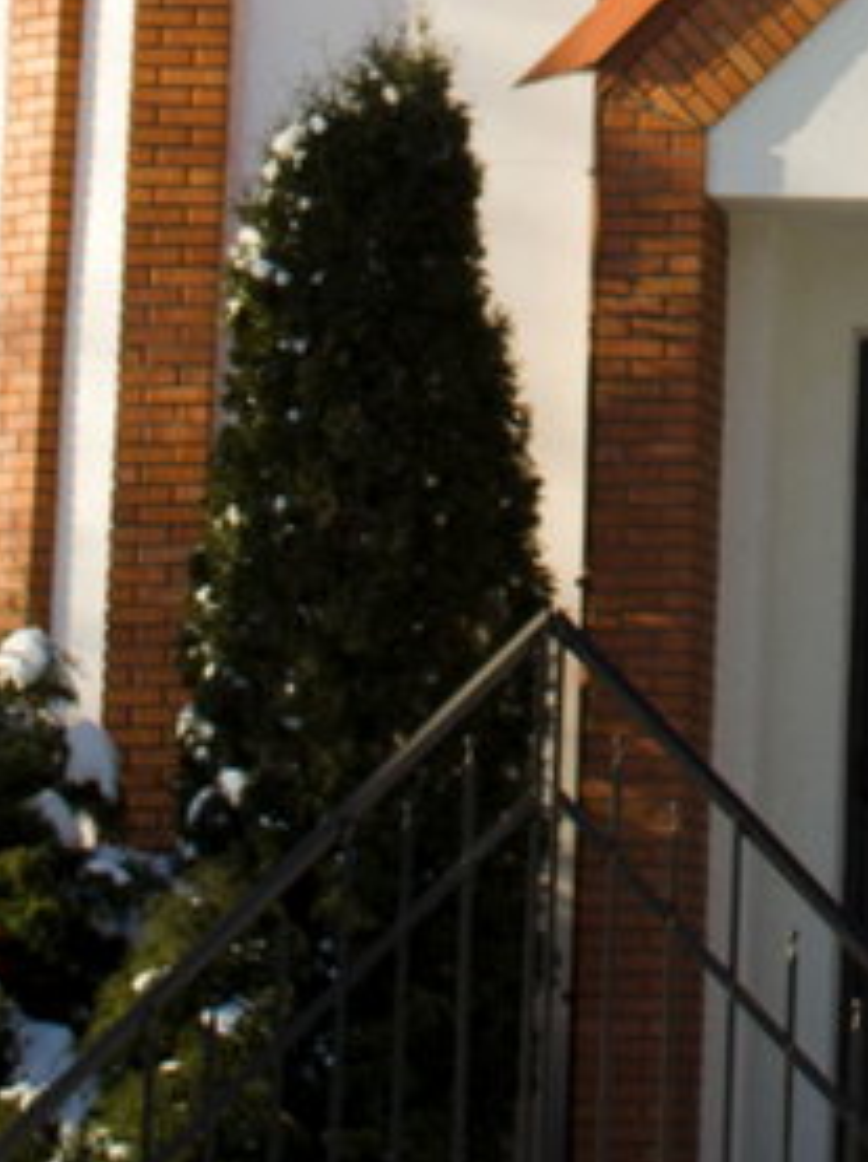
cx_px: 1602
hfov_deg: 5.5
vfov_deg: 7.2
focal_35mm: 264
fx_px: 8847
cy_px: -1242
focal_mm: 28
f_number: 6.3
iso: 100
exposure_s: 1/160
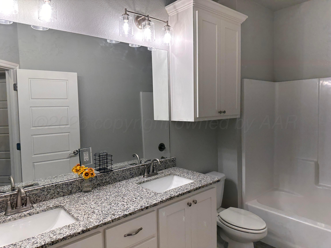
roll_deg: +1.1
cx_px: 166
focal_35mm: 24
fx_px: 229
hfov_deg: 71.6
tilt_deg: -4.7
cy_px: 124
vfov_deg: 56.8
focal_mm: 6.86
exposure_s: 1/139
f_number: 1.78
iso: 100
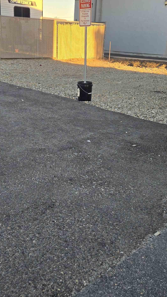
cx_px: 70
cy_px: 165
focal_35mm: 41
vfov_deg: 49.3
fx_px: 323
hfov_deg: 29.0
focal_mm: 5.4
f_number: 1.8
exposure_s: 1/242
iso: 25
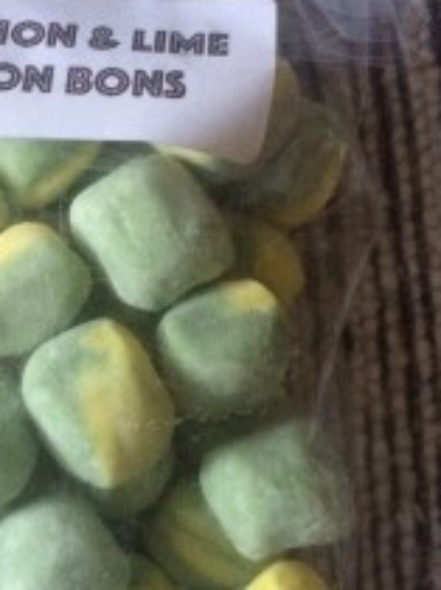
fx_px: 1004
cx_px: 101
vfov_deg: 32.7
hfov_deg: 24.4
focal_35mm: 59
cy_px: 339
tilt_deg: -87.5
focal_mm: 4.15
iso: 320
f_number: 2.2
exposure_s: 1/17
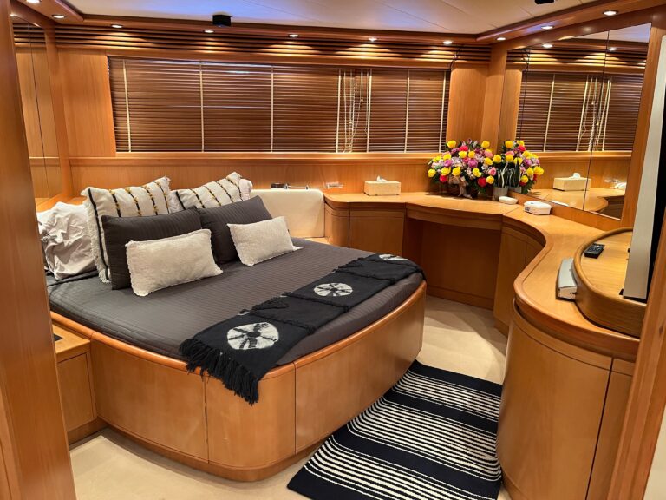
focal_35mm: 26
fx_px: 500
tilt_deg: -15.1
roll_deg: -0.9
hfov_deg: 67.3
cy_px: 250
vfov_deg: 53.1
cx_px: 333
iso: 400
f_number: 1.6
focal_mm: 5.1
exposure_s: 1/50
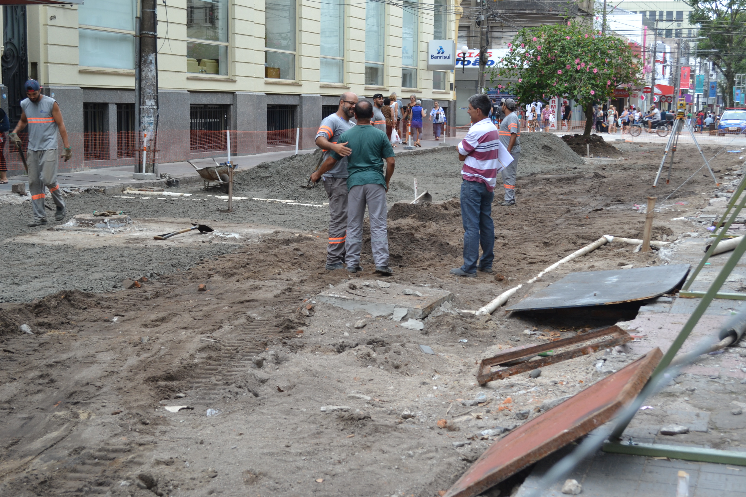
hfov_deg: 37.9
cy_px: 248
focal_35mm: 52
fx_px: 1088
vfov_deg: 25.8
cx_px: 373
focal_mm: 35
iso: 250
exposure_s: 1/125
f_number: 5.6
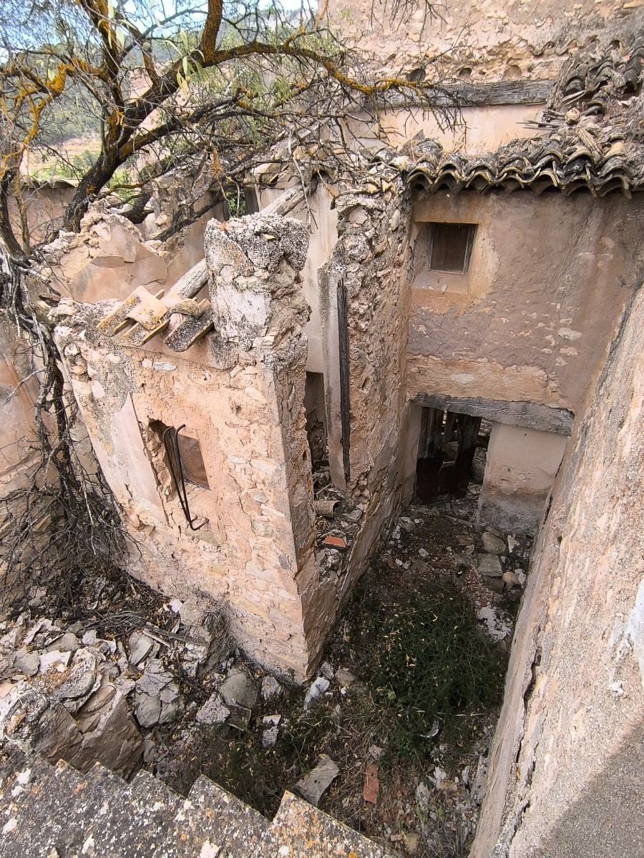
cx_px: 322
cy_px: 429
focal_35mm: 16
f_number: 2.2
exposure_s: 1/322
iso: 50
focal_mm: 1.65
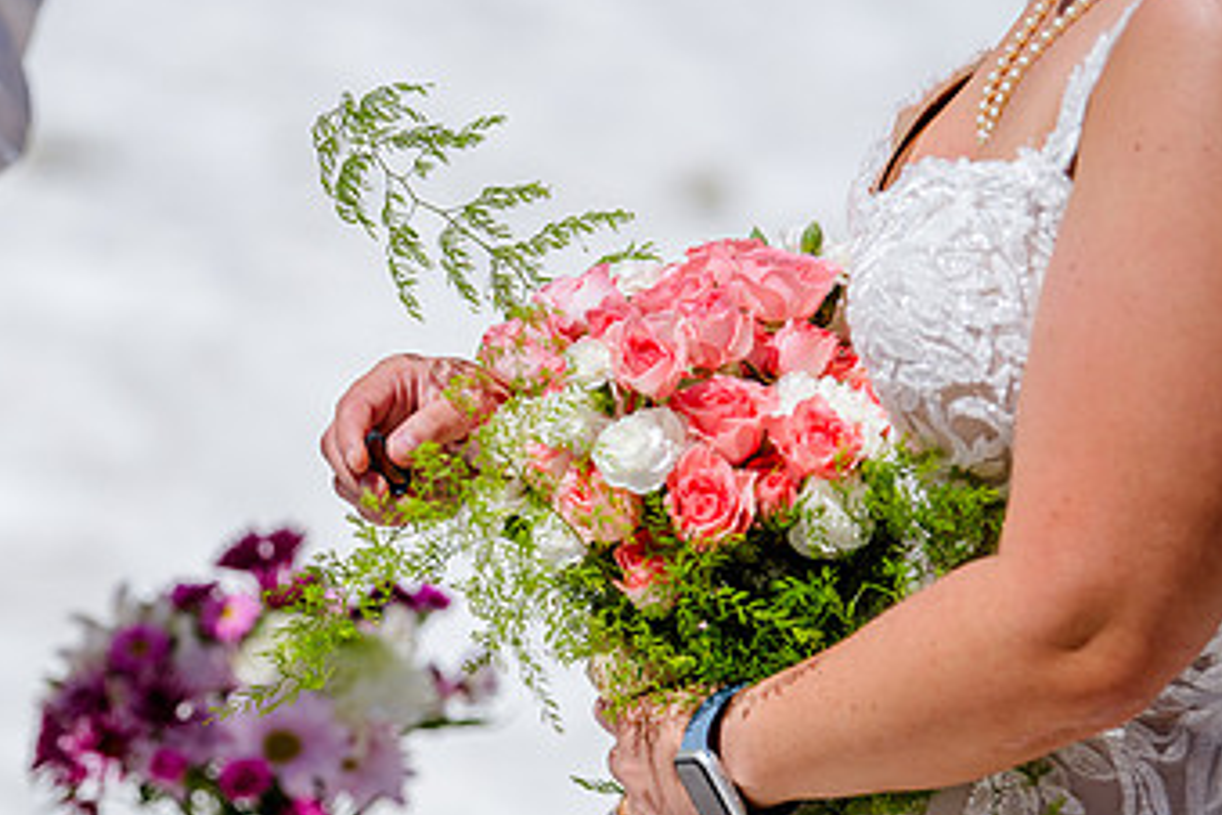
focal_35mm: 274
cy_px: 618
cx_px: 285
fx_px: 9300
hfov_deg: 7.5
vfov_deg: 5.0
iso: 160
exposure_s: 1/8000
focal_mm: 160
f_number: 3.5
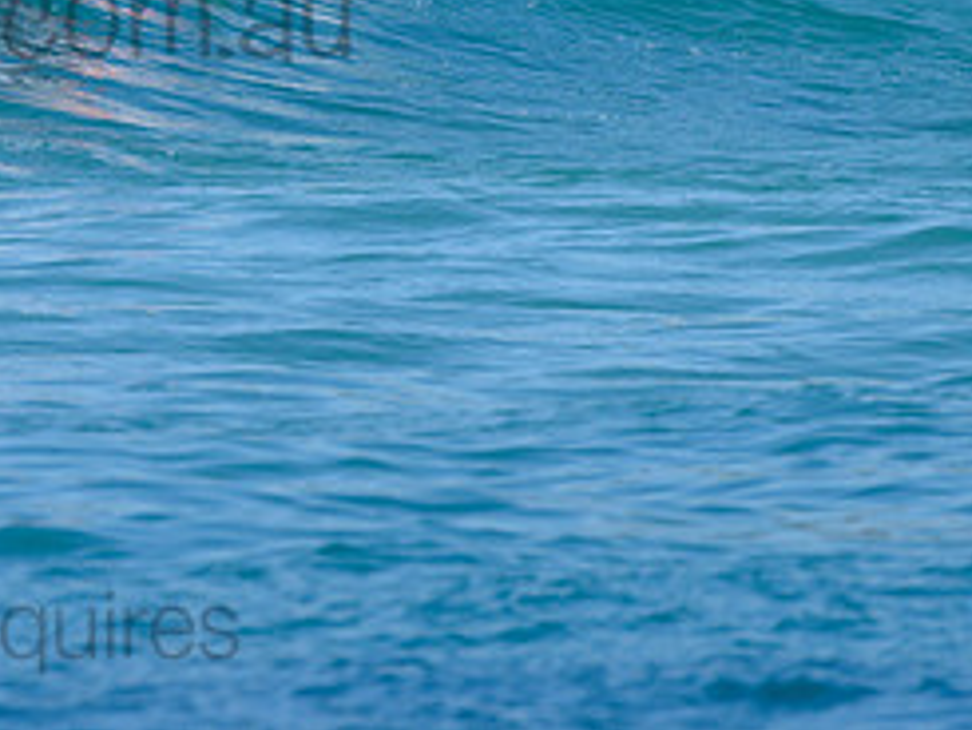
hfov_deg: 1.4
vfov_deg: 1.1
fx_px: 39190
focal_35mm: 1395
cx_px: 192
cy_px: -207
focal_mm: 500
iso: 220
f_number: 5.6
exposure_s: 1/2000
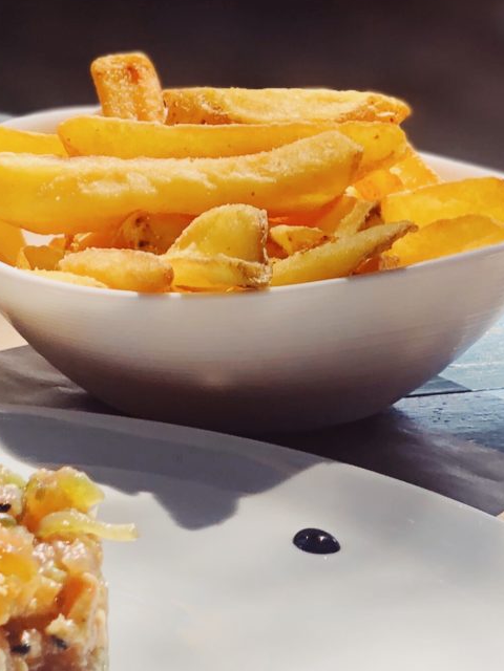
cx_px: -215
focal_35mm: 156
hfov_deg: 9.3
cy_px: 118
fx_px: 3028
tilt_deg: -11.5
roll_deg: +1.0
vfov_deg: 12.6
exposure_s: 1/306
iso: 16
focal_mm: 6
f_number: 2.4
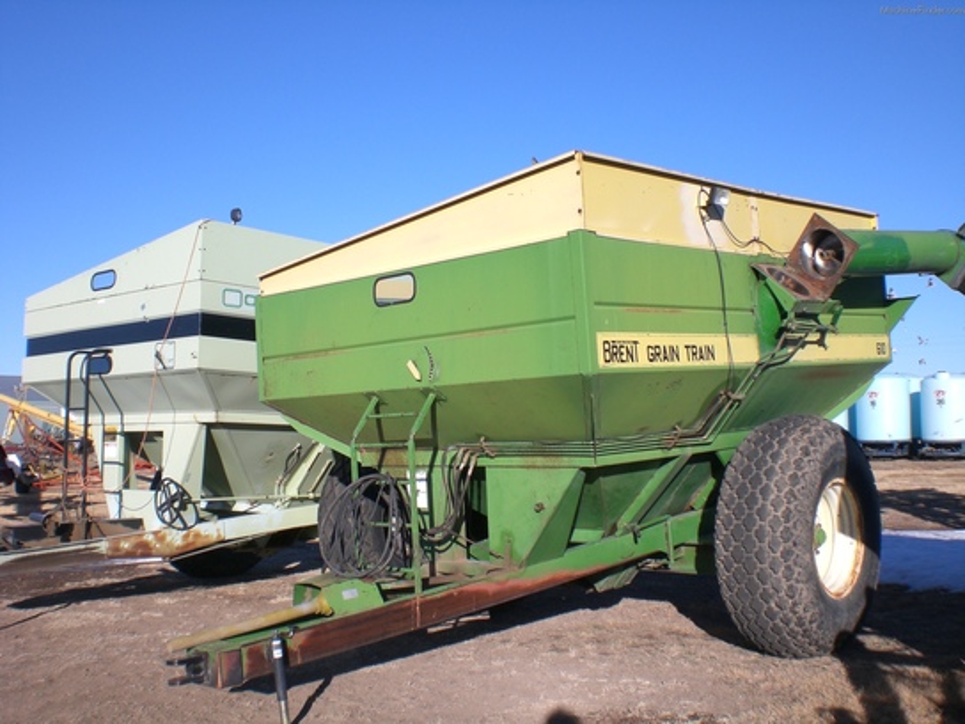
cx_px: 482
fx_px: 1059
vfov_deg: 37.7
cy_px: 362
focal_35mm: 38
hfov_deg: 49.0
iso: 50
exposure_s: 1/500
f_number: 4.4
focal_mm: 6.3
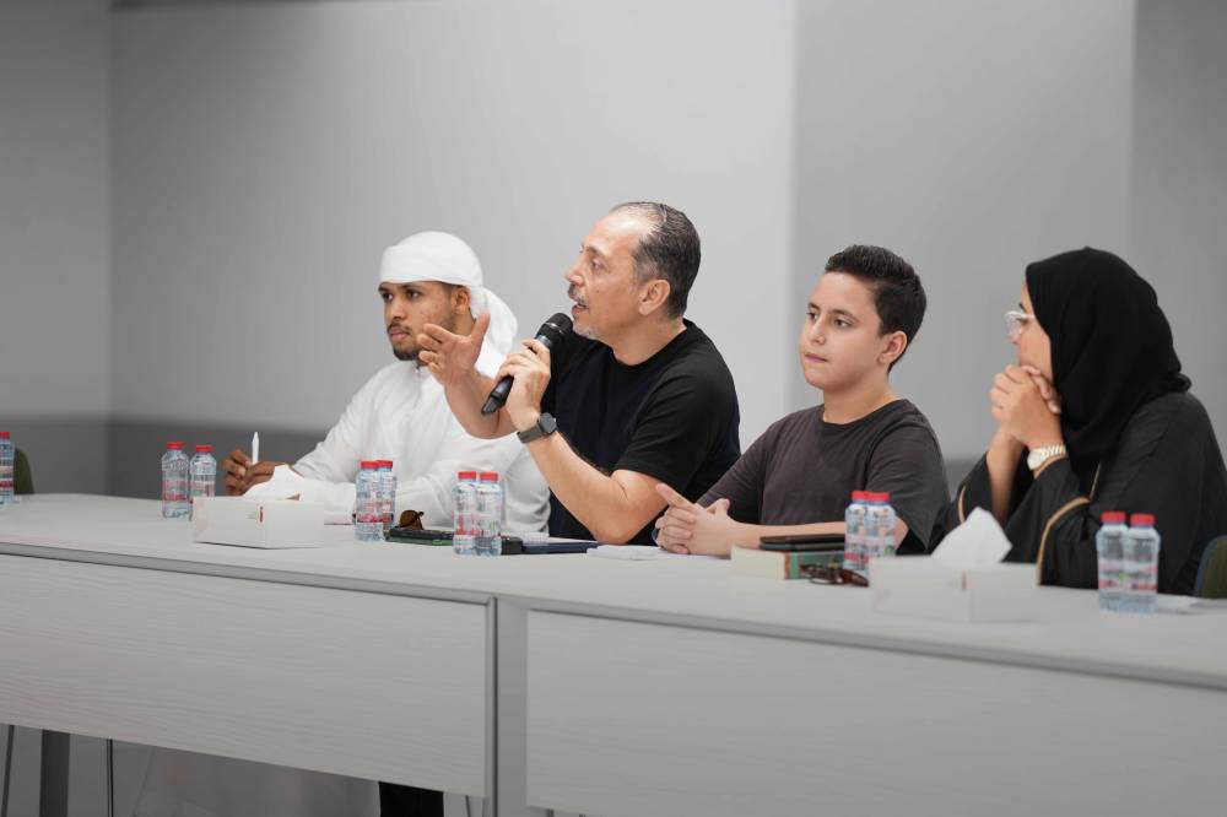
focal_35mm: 149
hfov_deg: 13.8
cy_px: 408
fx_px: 5076
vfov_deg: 9.2
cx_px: 614
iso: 400
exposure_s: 1/200
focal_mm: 149
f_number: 2.8
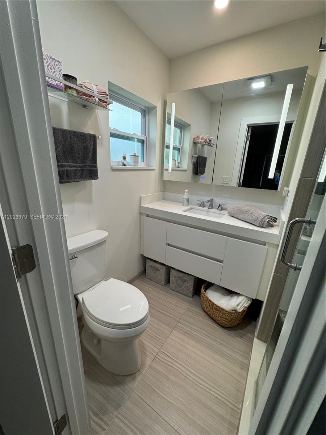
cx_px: 163
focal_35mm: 14
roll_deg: -1.5
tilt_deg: -17.0
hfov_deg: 85.7
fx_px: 176
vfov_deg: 102.1
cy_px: 218
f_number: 2.2
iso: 125
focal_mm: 2.22
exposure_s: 1/120
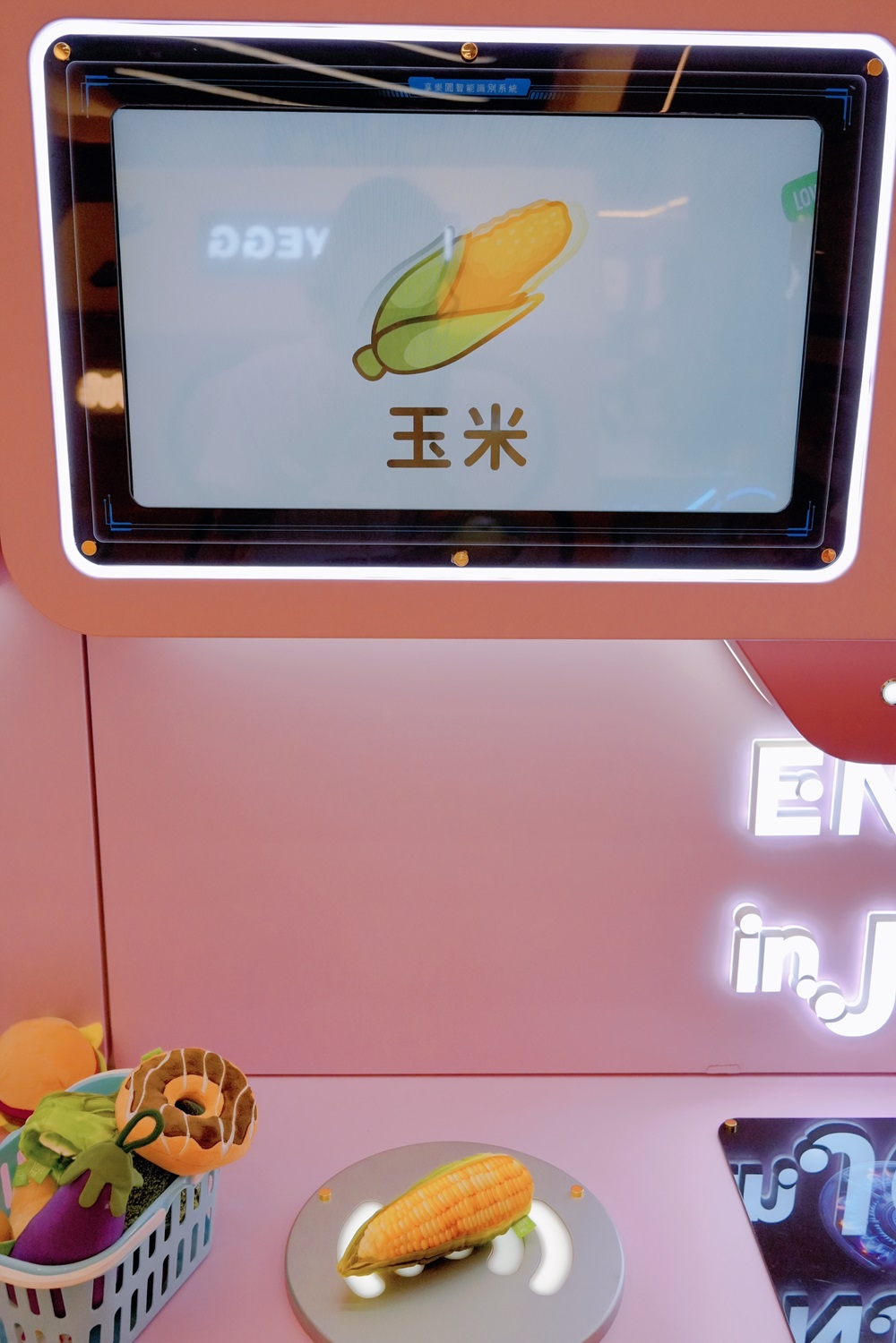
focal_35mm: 35
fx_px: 1307
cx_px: 448
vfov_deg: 54.4
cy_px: 672
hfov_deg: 37.9
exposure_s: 1/1600
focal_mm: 35
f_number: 5.6
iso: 4000
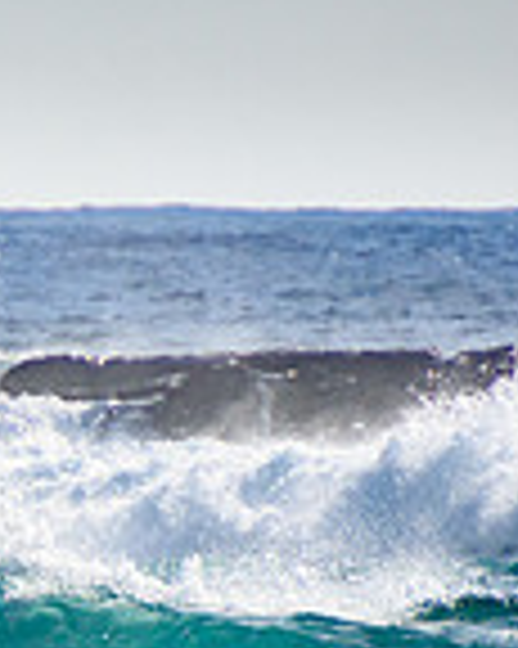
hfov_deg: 0.7
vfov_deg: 0.9
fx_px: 43432
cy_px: 592
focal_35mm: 2264
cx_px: -523
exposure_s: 1/2000
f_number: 5.6
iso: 250
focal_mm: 400
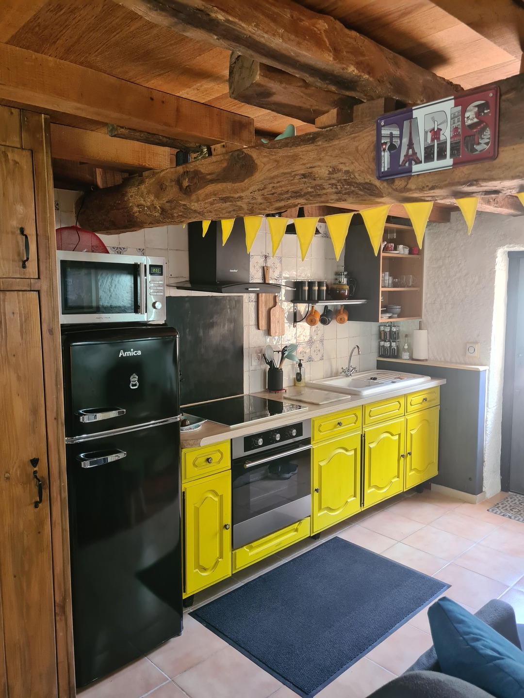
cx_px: 262
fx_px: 525
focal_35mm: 26
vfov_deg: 67.3
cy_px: 349
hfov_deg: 53.1
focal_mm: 5.4
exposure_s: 1/50
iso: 320
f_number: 1.8
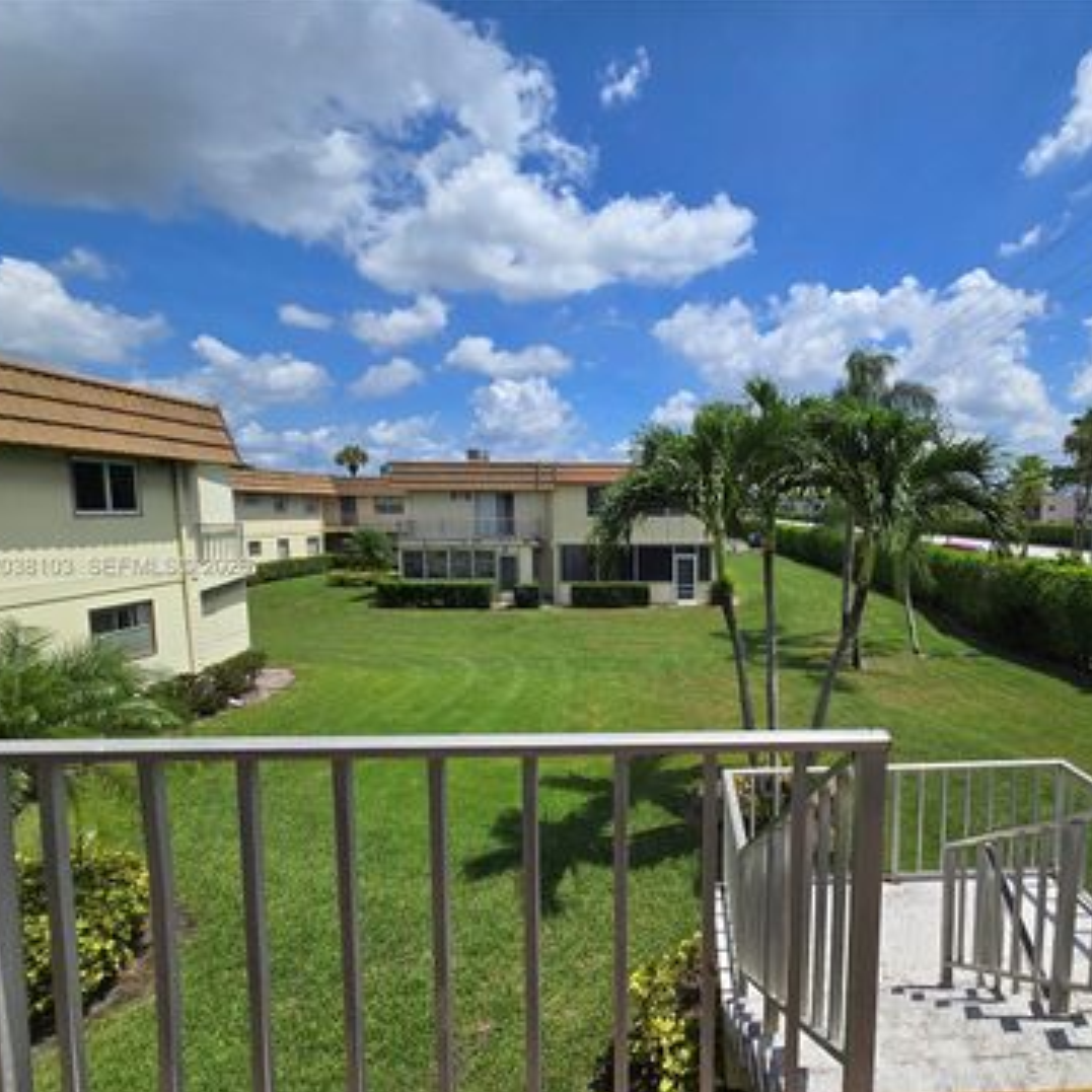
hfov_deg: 84.8
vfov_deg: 87.4
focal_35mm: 16
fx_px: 571
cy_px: 567
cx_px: 715
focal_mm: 2.2
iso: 50
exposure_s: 1/4222
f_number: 2.2
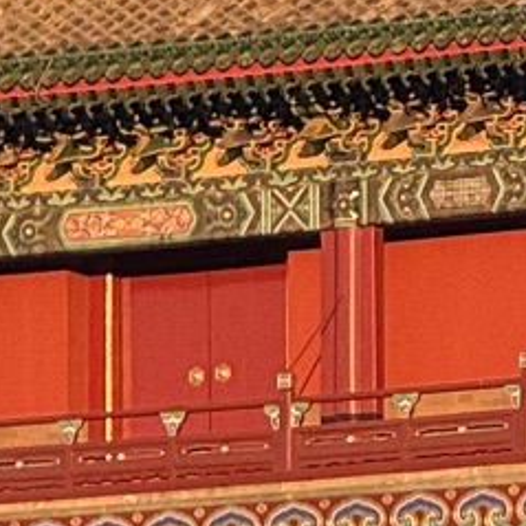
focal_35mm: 888
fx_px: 15266
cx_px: 823
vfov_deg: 2.0
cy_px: 728
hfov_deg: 2.0
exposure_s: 1/241
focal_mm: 15.66
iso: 50
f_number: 2.8
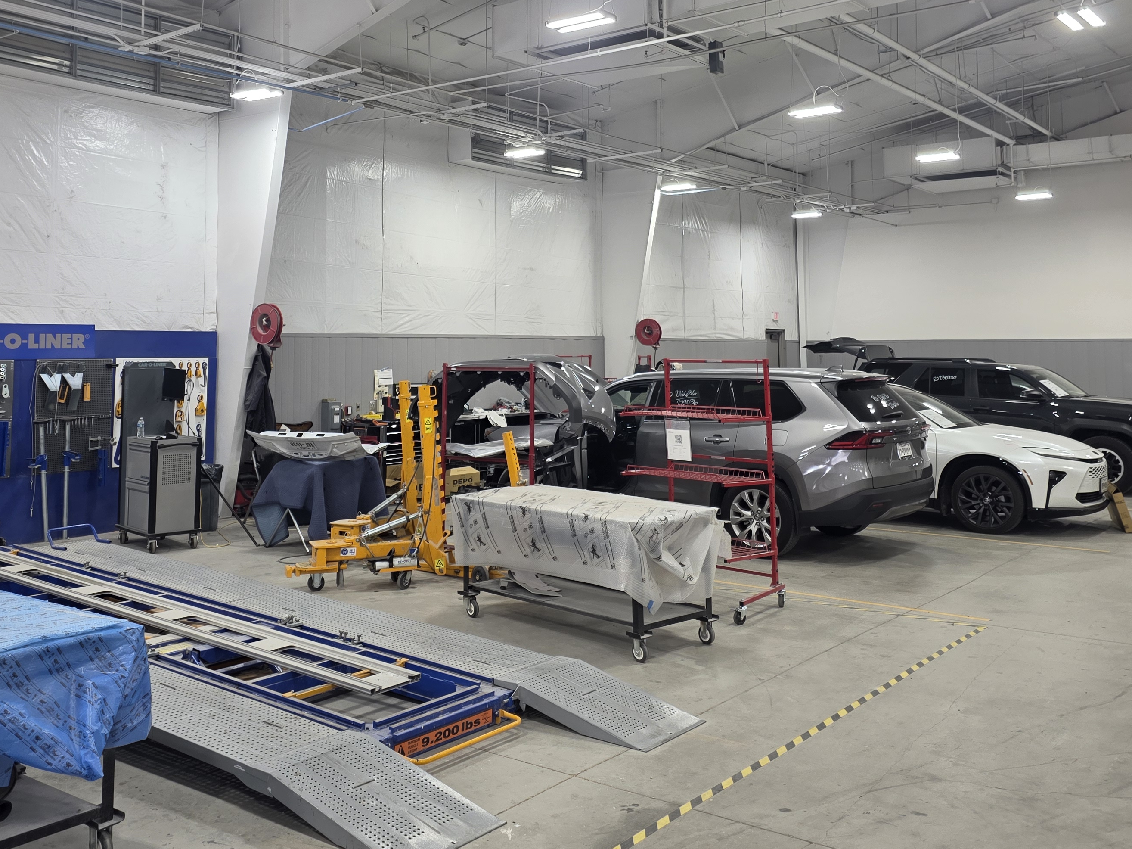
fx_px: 1144
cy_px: 270
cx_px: 520
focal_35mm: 35
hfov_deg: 52.6
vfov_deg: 40.1
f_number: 1.7
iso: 100
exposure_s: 1/120
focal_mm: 6.25
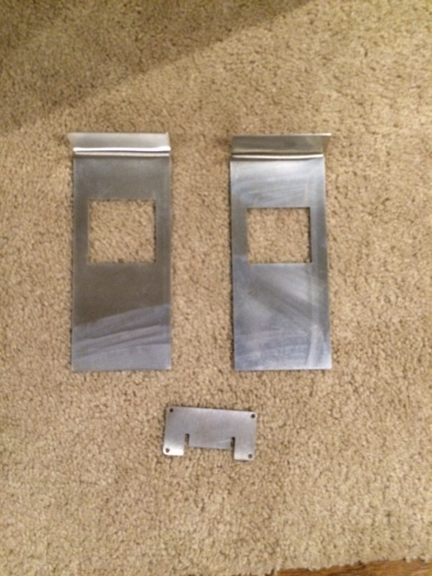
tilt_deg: -84.5
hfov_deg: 48.2
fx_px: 483
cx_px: 216
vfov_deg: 61.7
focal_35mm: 29
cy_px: 288
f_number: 2.2
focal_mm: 4.15
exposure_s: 1/15
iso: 250
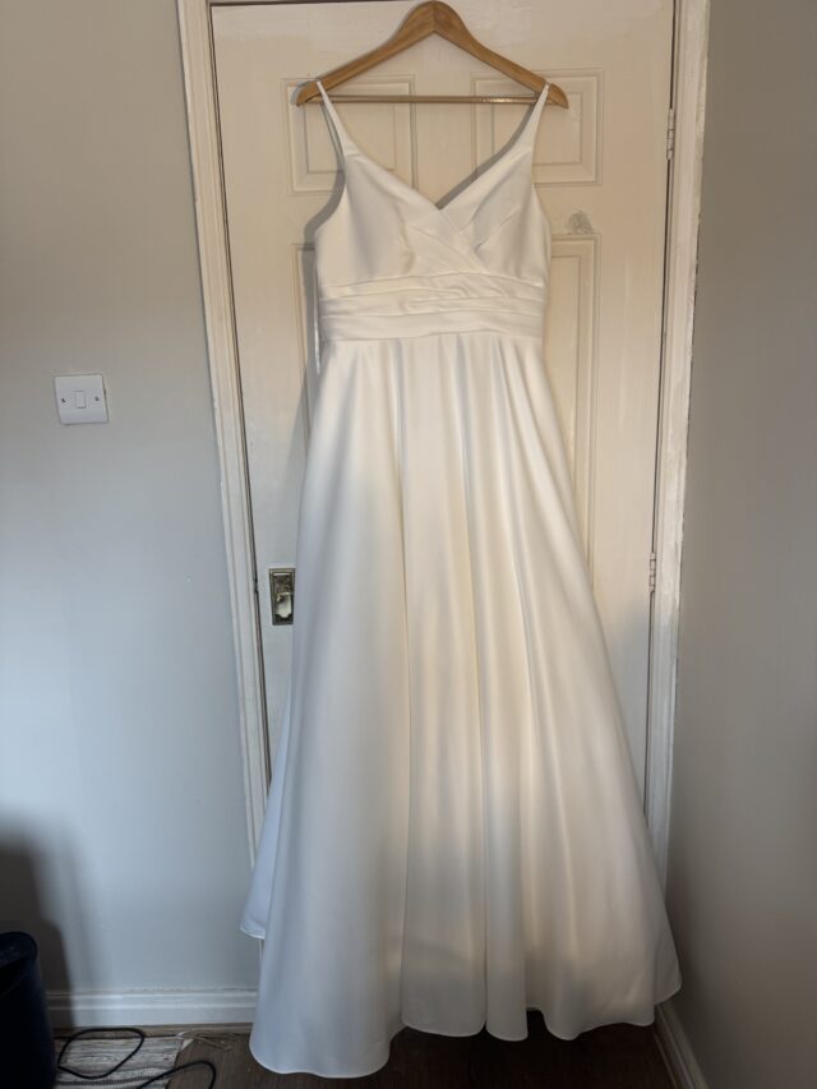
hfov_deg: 56.8
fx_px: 755
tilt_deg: -12.3
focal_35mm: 24
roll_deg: +1.9
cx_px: 408
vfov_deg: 71.6
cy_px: 544
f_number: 1.78
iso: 125
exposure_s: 1/100
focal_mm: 6.76
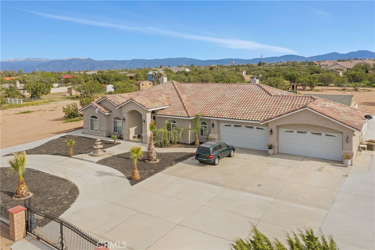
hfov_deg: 65.5
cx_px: 188
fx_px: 292
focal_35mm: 28
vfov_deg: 46.4
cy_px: 125
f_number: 5.6
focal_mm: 10.26
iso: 100
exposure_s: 1/500
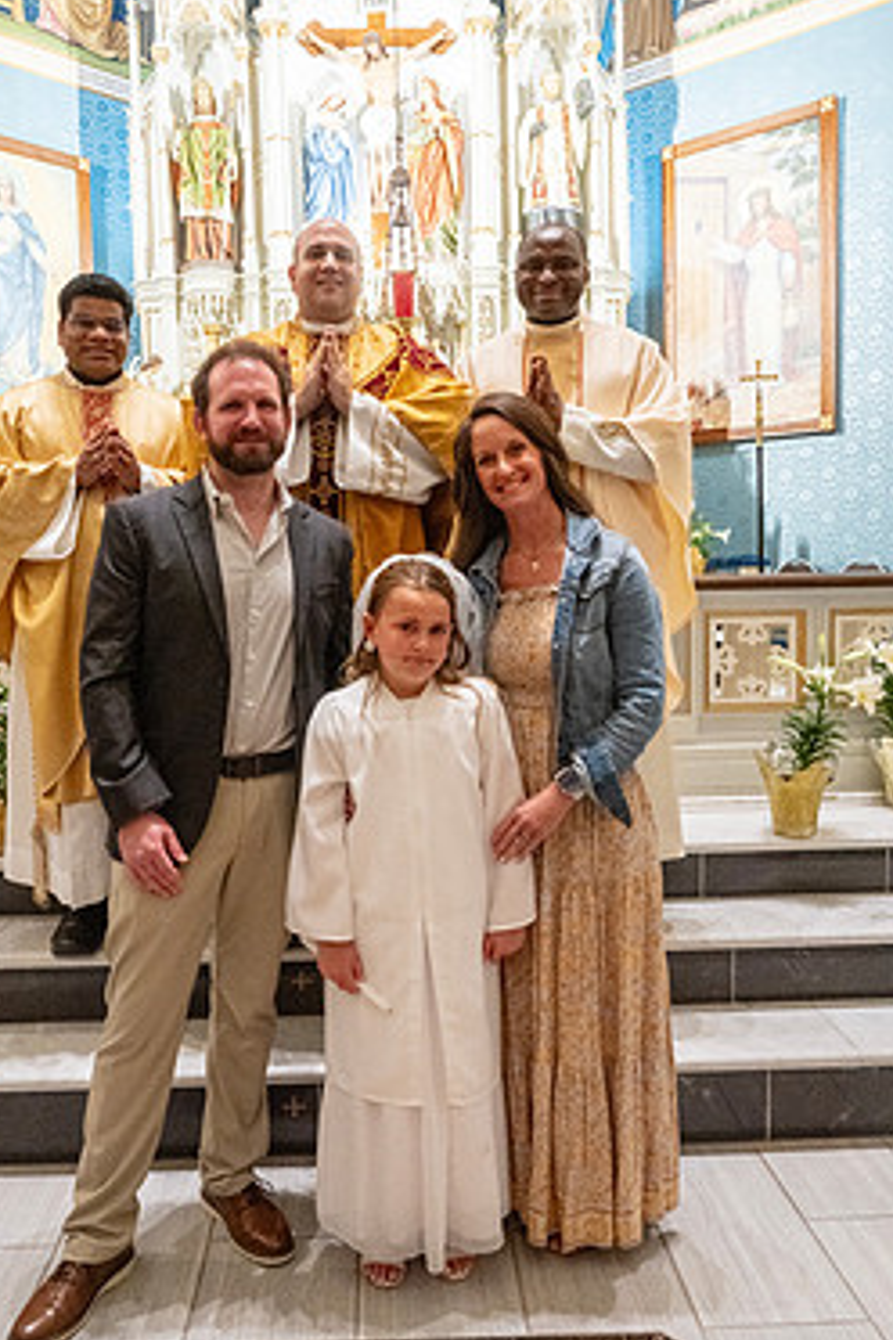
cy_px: 666
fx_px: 1079
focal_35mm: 29
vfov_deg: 63.7
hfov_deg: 44.9
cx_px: 400
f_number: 8
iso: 5000
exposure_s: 1/60
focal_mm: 24
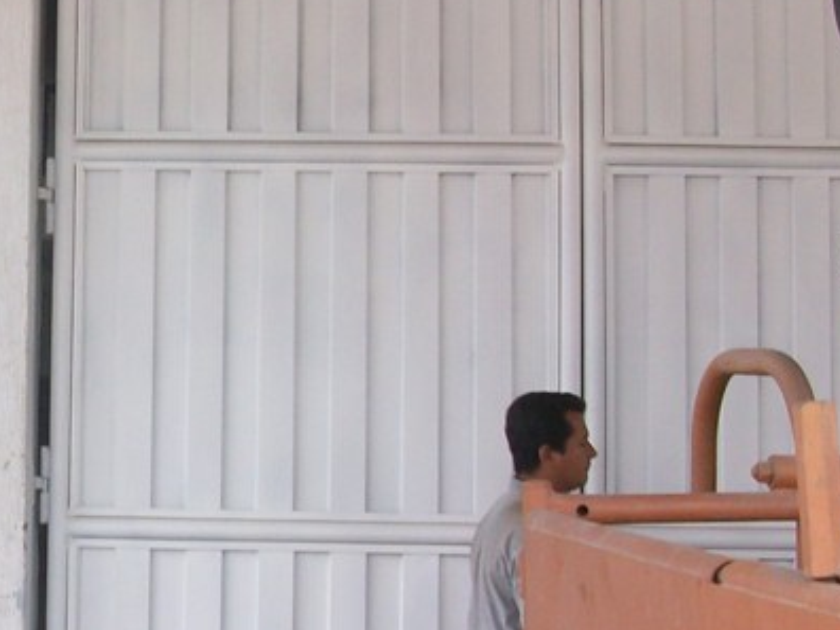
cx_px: 55
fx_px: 2135
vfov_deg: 16.8
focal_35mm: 88
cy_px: 276
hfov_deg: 21.7
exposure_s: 1/176
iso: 64
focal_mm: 5.7
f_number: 2.8
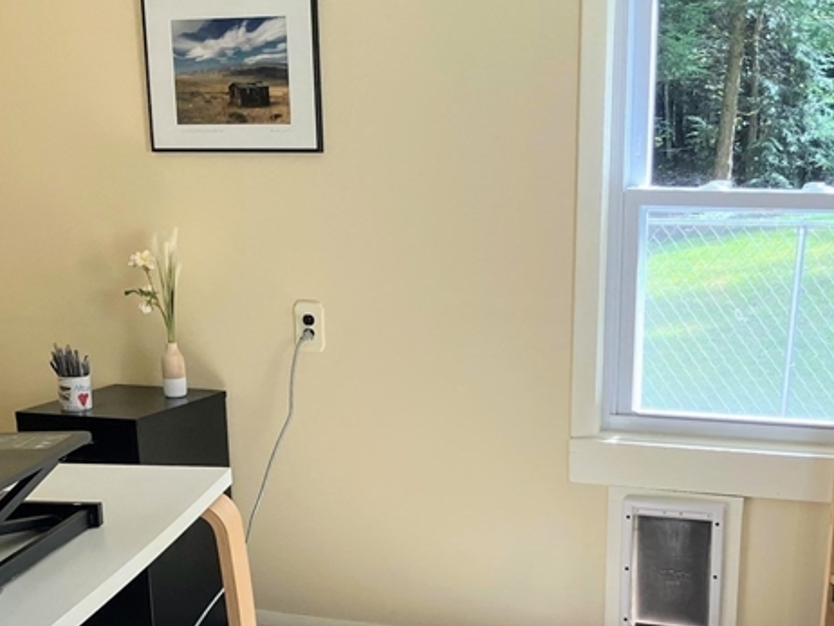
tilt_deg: -15.5
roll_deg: -0.4
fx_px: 1495
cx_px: 480
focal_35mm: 62
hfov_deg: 31.1
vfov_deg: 23.1
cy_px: 561
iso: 64
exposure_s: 1/121
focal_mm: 3.99
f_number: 1.8
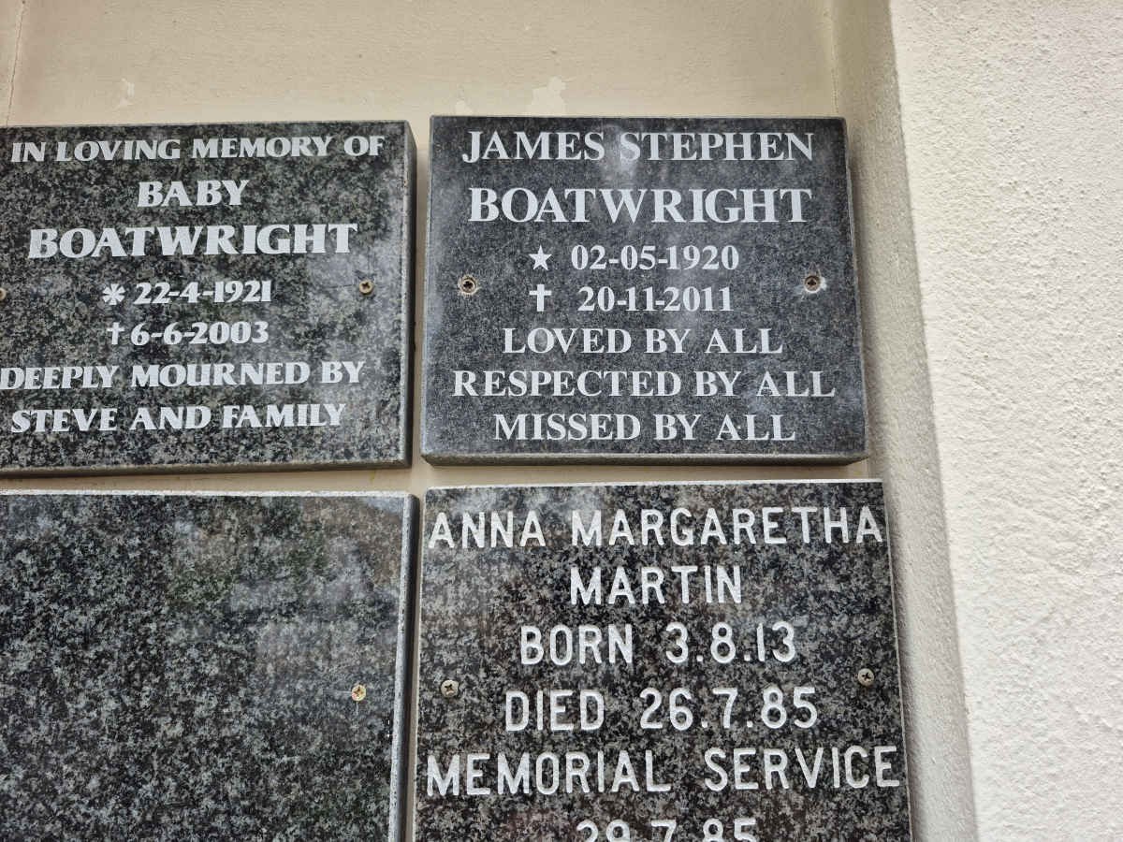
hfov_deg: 73.9
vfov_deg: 58.9
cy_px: 421
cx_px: 562
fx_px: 746
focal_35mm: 23
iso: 40
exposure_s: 1/180
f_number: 1.8
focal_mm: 5.4
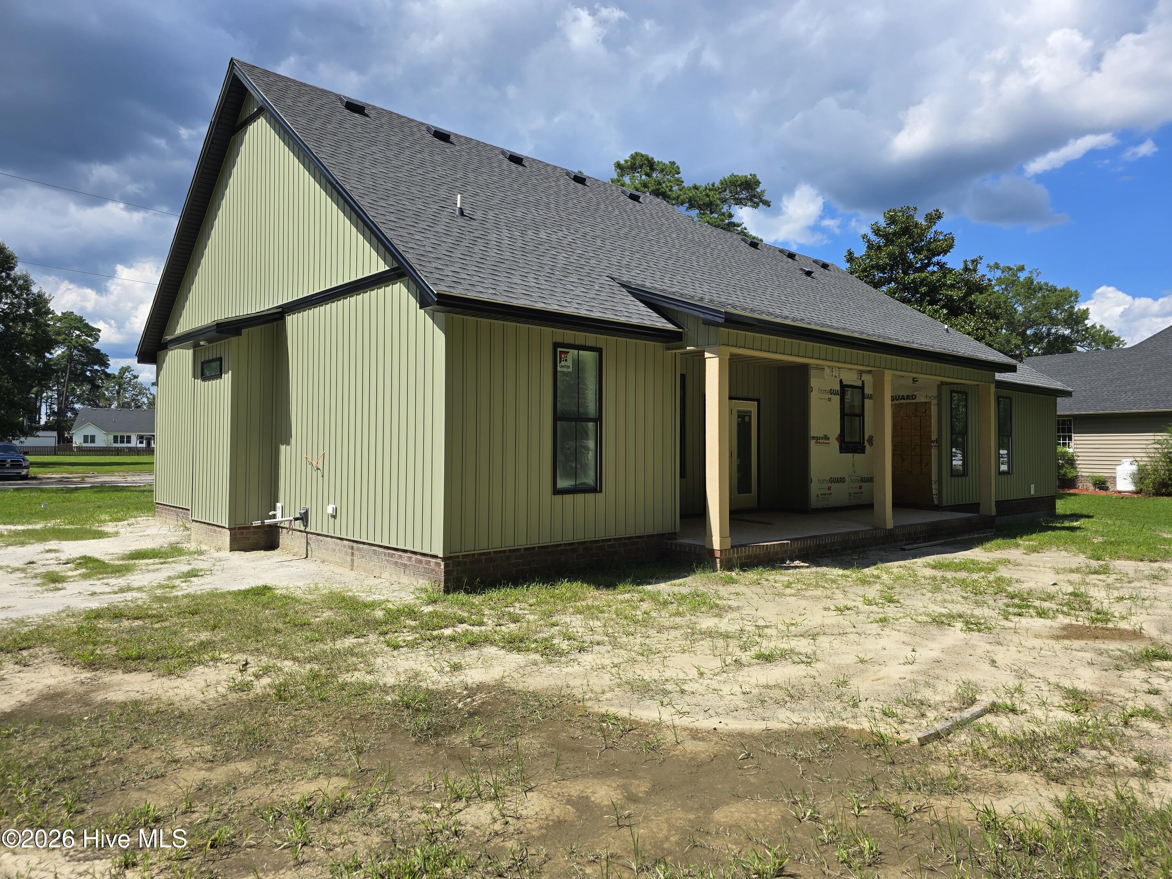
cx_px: 586
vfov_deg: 58.9
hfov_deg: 73.9
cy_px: 440
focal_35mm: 23
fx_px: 779
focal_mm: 6.3
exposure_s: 1/864
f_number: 1.7
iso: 12
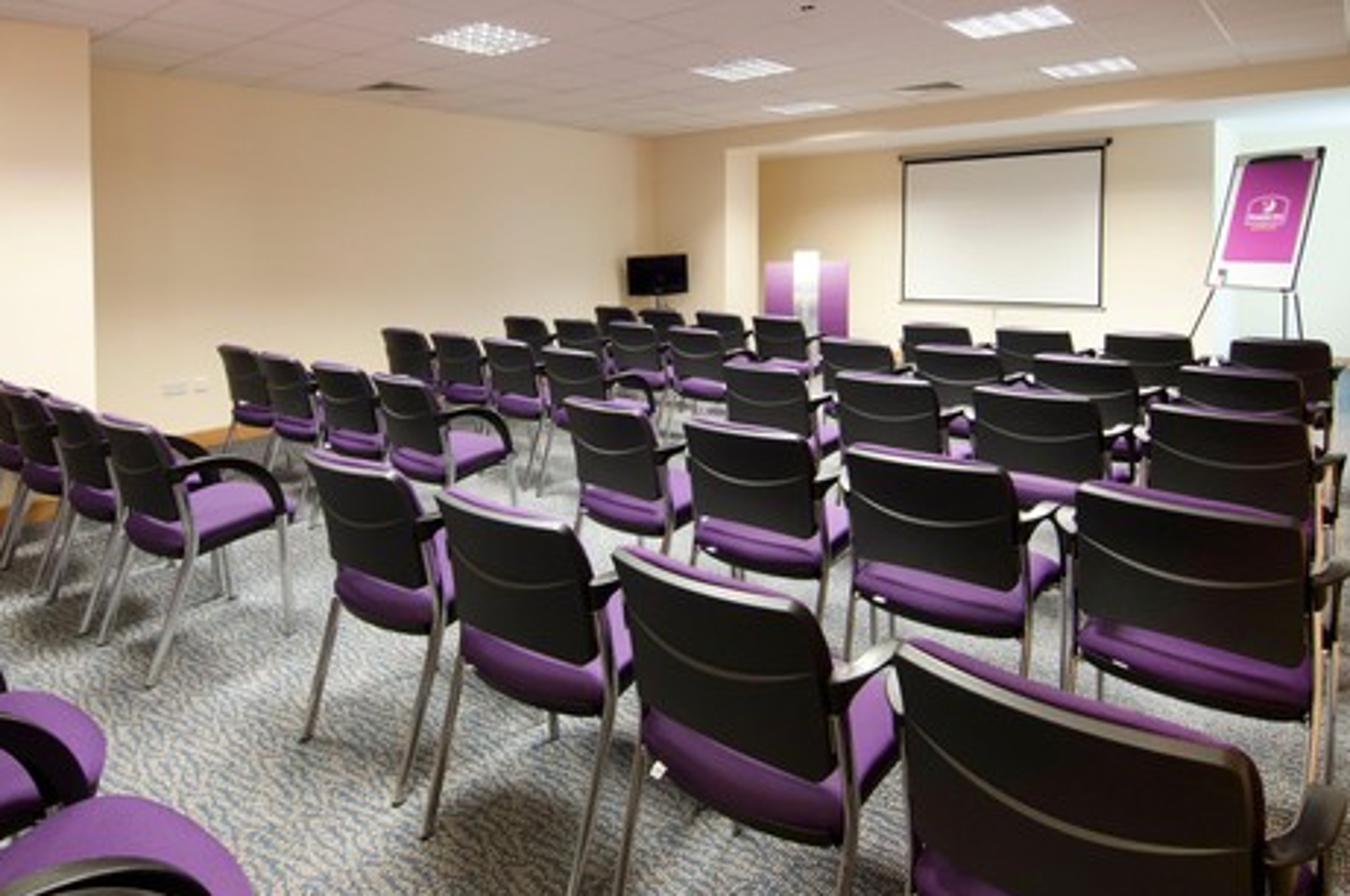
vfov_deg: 61.7
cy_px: 471
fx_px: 749
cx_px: 668
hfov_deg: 84.1
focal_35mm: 20
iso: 200
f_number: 8
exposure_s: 1/1.25
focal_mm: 12
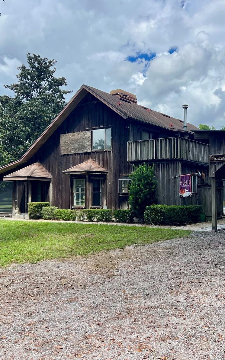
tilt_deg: +3.8
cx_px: 166
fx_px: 363
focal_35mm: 37
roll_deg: -0.2
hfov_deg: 33.8
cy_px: 180
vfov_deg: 52.7
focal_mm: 5.7
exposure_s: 1/2513
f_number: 1.5
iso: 50
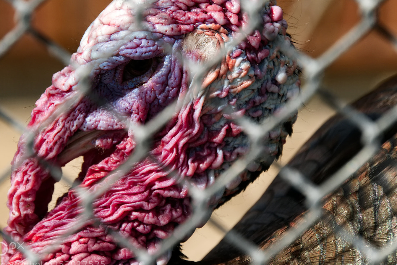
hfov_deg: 8.1
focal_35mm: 253
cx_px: 187
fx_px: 2789
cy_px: 110
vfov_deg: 5.4
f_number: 5.4
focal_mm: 102
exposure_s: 1/640
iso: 200
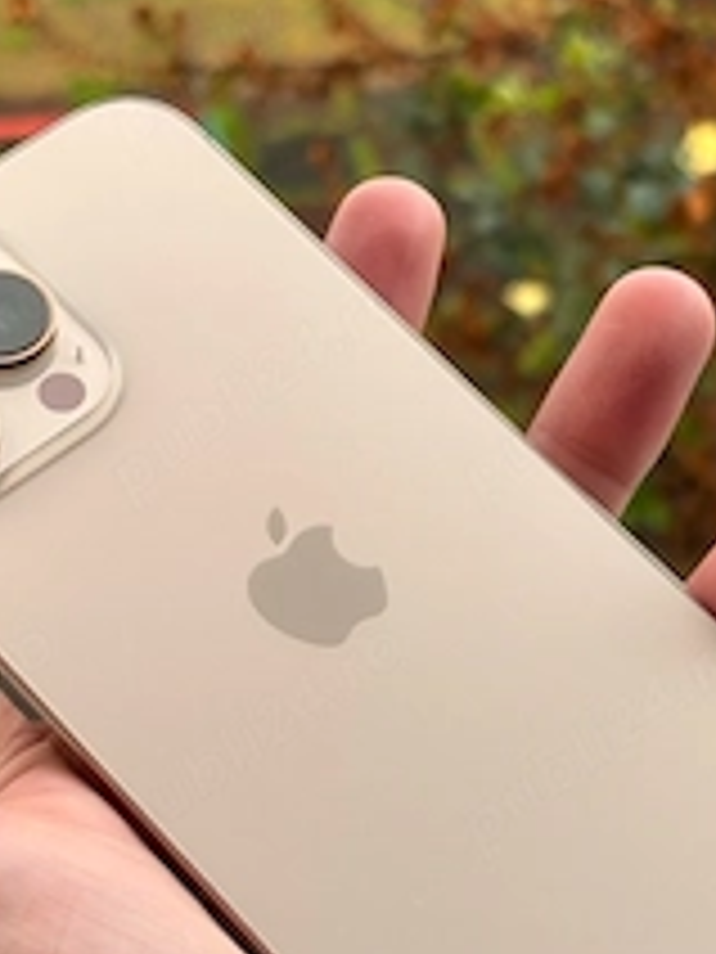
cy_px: 441
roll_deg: -0.8
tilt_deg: -37.1
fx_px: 2703
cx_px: 347
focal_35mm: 98
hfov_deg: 15.1
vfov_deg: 20.0
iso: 50
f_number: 1.6
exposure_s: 1/69
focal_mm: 5.96
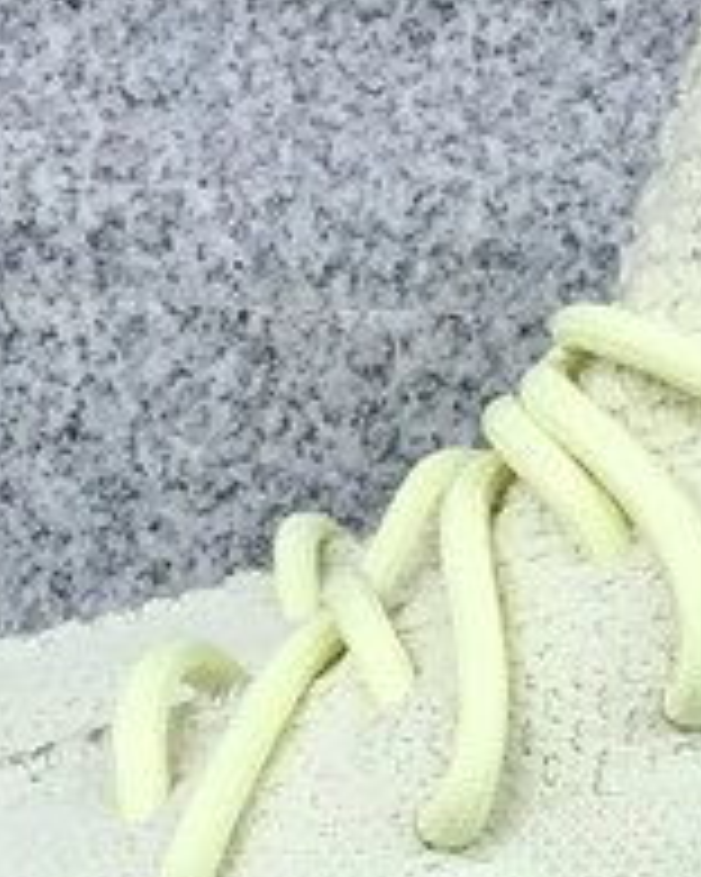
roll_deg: -1.2
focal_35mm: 140
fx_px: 3631
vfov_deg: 13.1
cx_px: 759
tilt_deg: -18.1
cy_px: 1244
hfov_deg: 10.9
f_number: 2.4
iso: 25
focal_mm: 3.3
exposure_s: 1/747
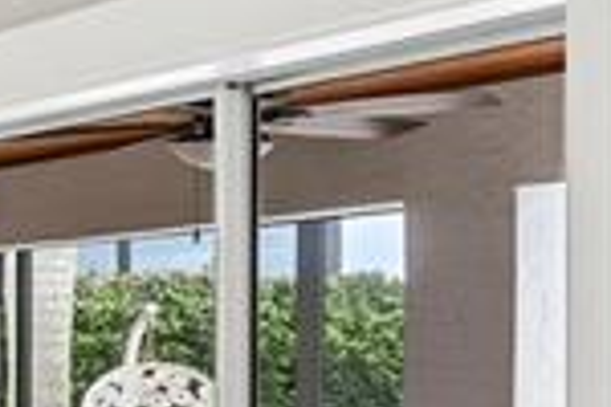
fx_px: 1908
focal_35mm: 112
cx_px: -1226
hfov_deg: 11.2
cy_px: 374
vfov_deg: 12.1
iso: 400
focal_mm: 16.5
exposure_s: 1/25
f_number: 8
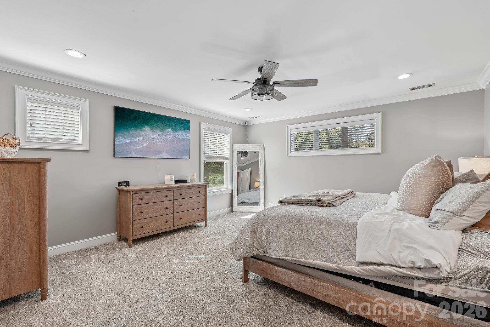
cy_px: 164
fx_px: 218
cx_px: 245
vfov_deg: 73.7
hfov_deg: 96.7
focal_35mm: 16
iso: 400
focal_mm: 16
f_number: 8
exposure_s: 1/15
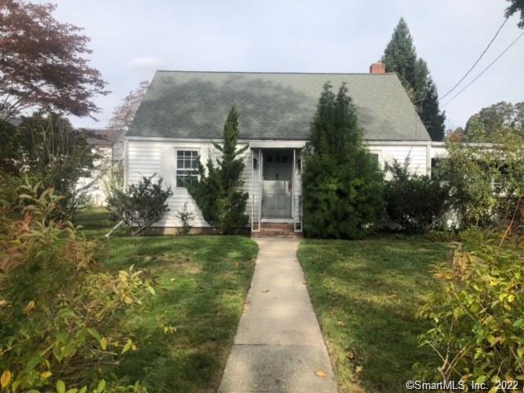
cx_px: 262
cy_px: 196
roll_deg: -0.3
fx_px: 424
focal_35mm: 28
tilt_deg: +0.5
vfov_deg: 49.7
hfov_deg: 63.4
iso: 20
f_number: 1.8
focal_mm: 3.99
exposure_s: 1/1473
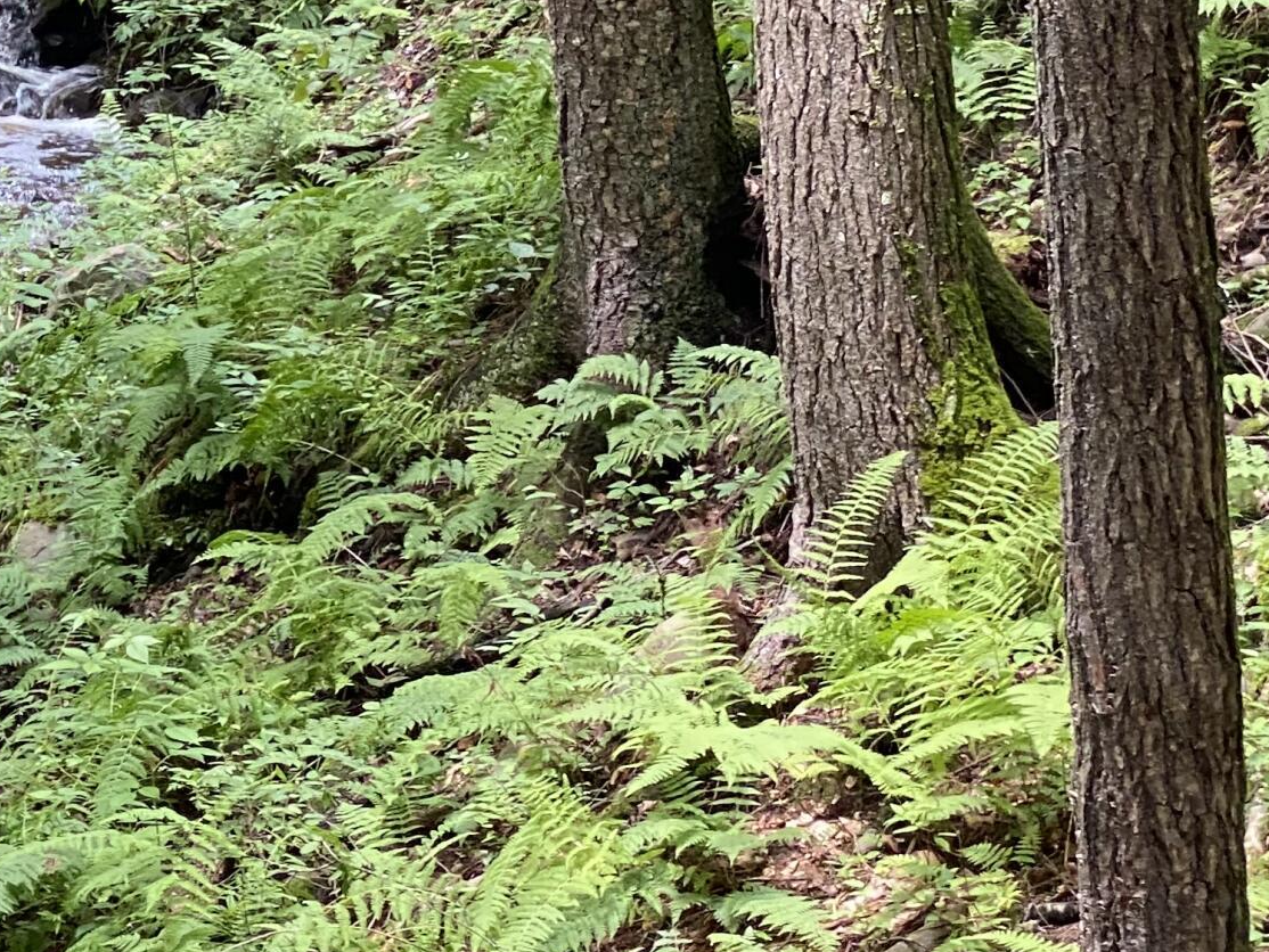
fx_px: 5133
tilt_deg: -1.3
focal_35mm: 140
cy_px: -252
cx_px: -330
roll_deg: -3.1
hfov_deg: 13.6
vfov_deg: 10.4
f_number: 2
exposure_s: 1/101
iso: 160
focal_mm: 6
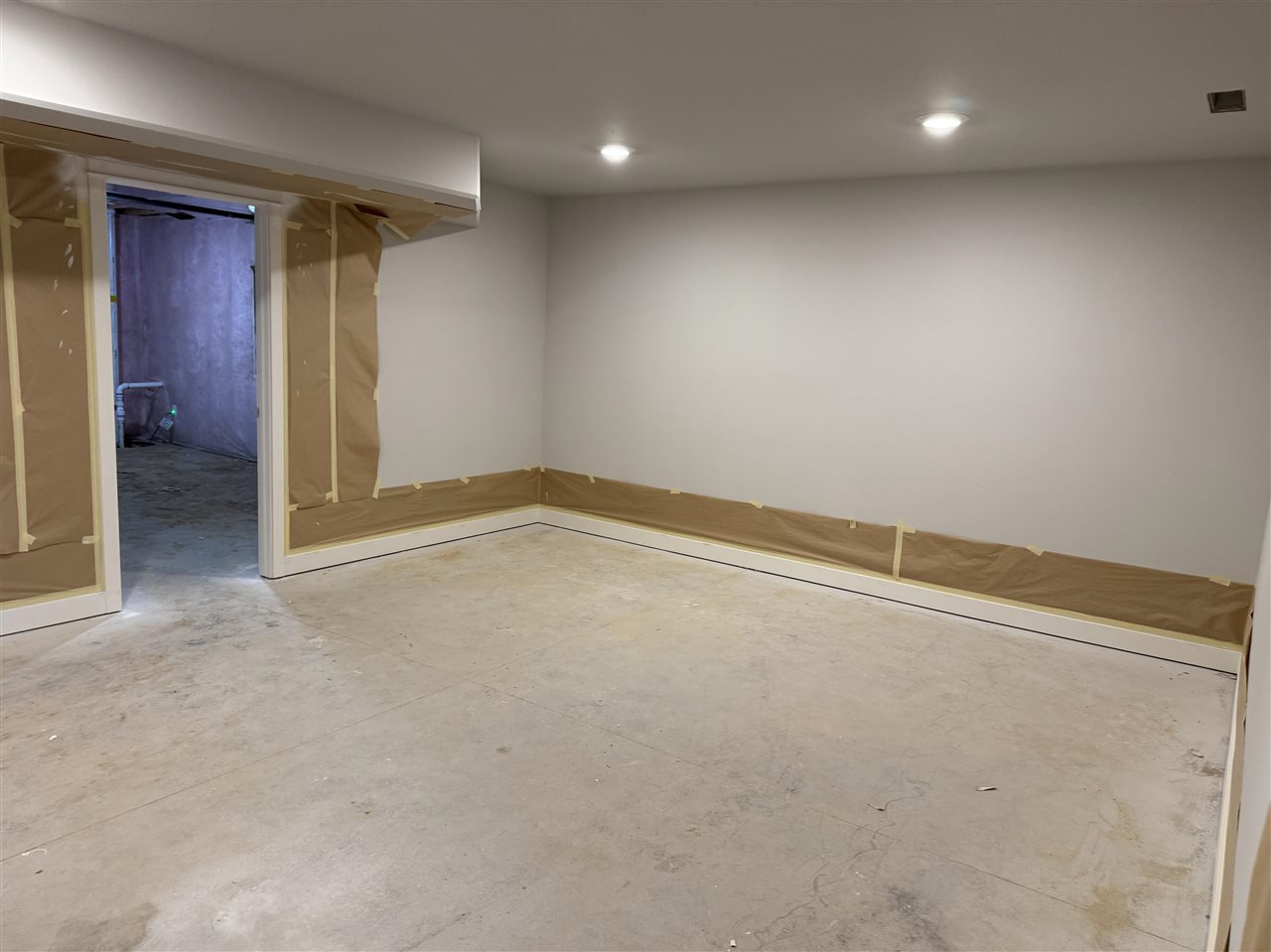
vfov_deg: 56.8
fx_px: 881
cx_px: 636
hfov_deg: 71.6
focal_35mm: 24
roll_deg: -2.8
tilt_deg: -10.6
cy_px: 476
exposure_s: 1/60
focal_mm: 6.76
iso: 200
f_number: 1.78
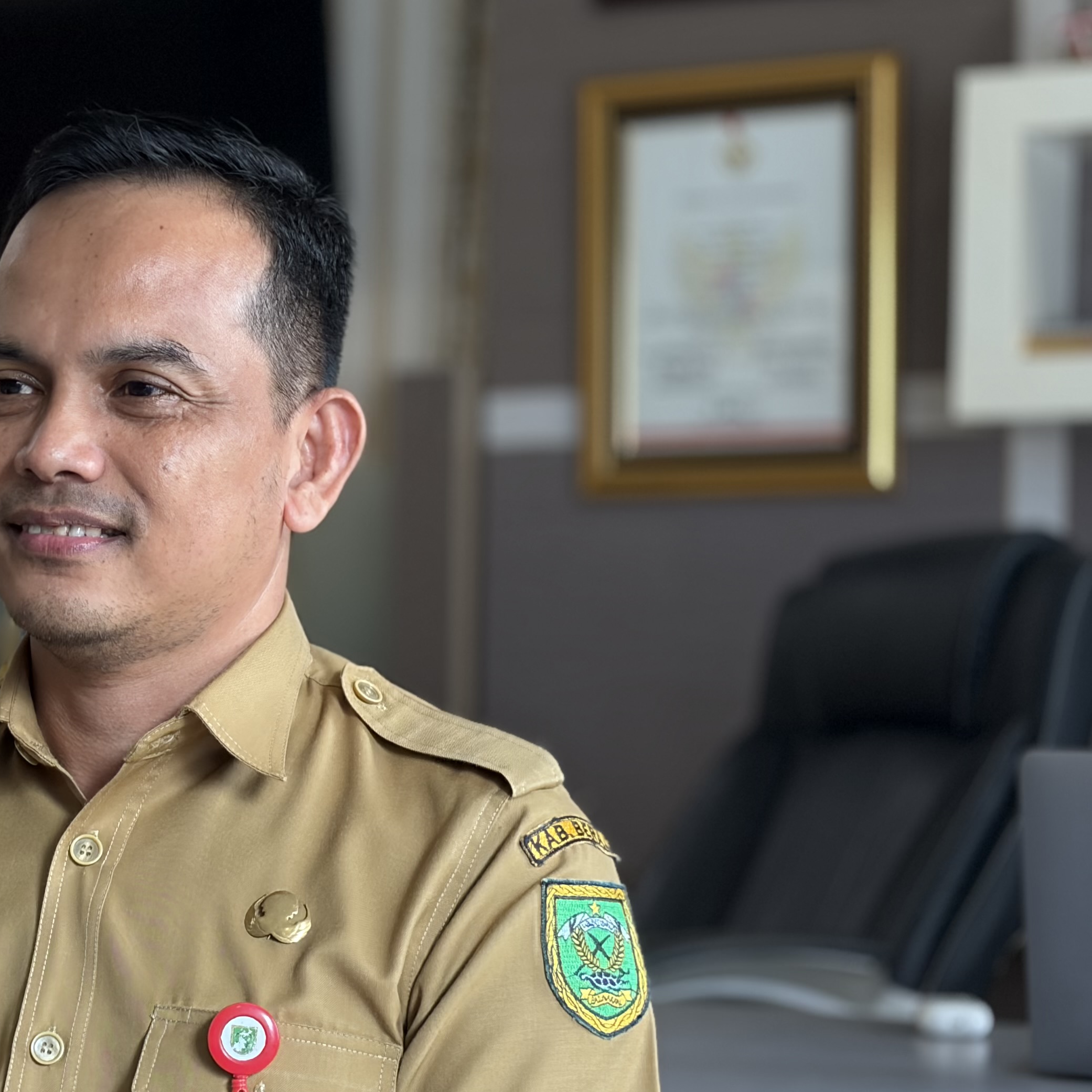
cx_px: 152
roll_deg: -1.4
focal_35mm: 89
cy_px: 706
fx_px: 3176
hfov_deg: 19.2
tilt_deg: -0.6
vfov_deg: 19.5
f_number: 1.6
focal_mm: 5.96
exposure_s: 1/50
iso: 125
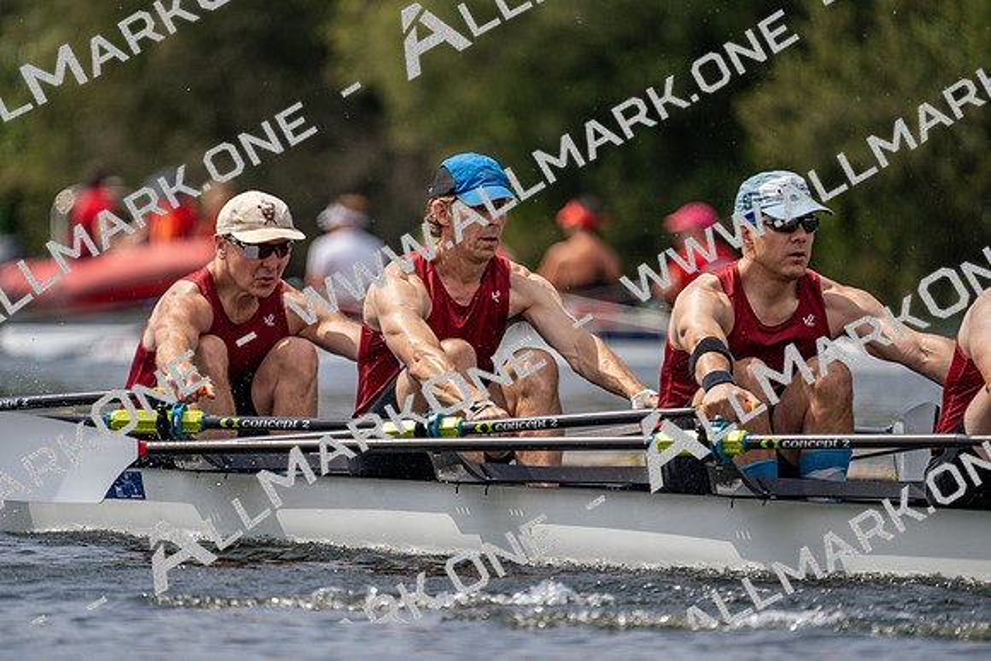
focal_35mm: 600
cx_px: 496
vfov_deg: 2.3
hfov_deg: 3.4
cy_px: 330
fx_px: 16520
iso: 250
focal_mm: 600
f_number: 6.3
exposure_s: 1/1600
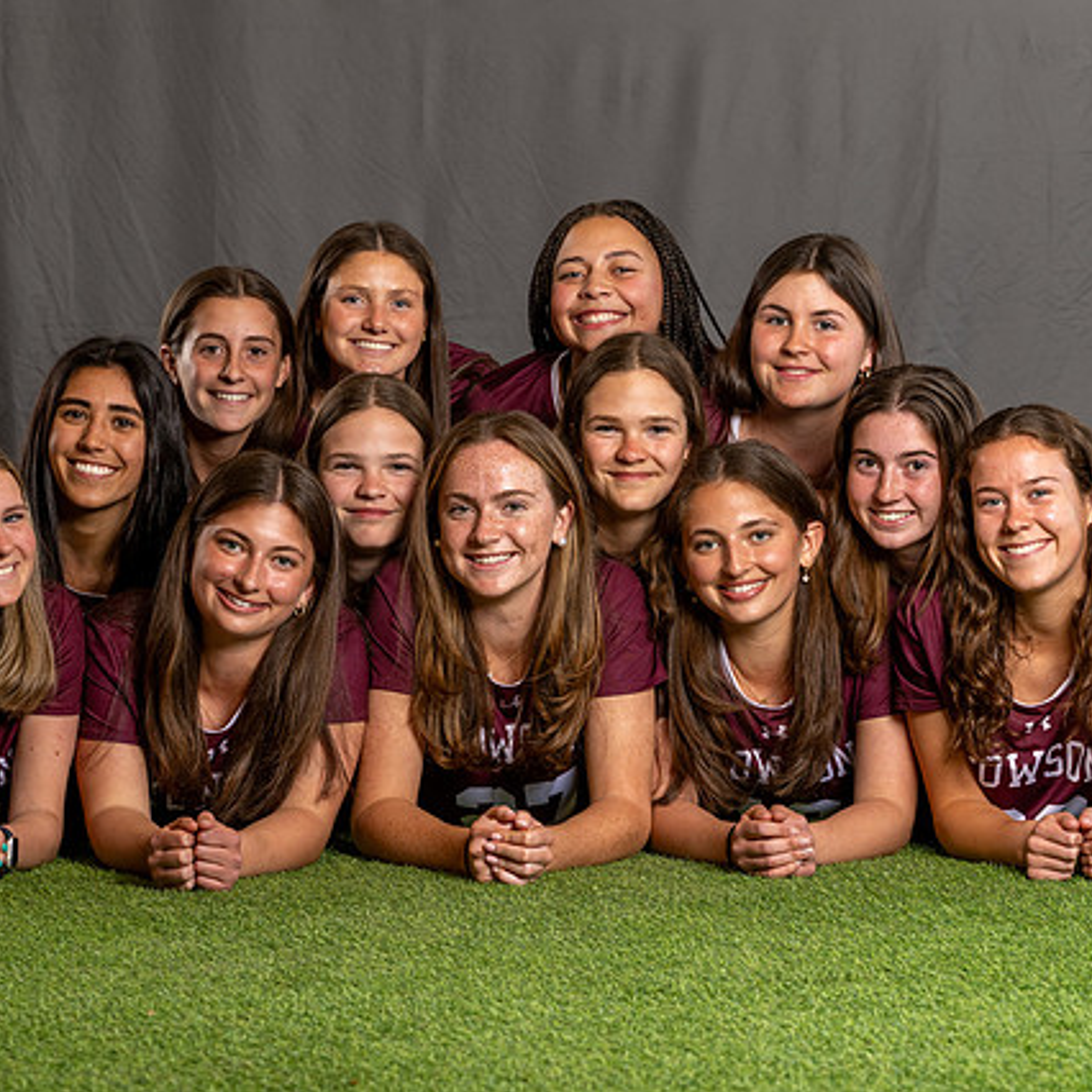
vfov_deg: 15.4
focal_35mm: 113
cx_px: 509
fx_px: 4033
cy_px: 599
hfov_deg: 15.4
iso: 250
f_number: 6.3
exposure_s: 1/100
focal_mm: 79
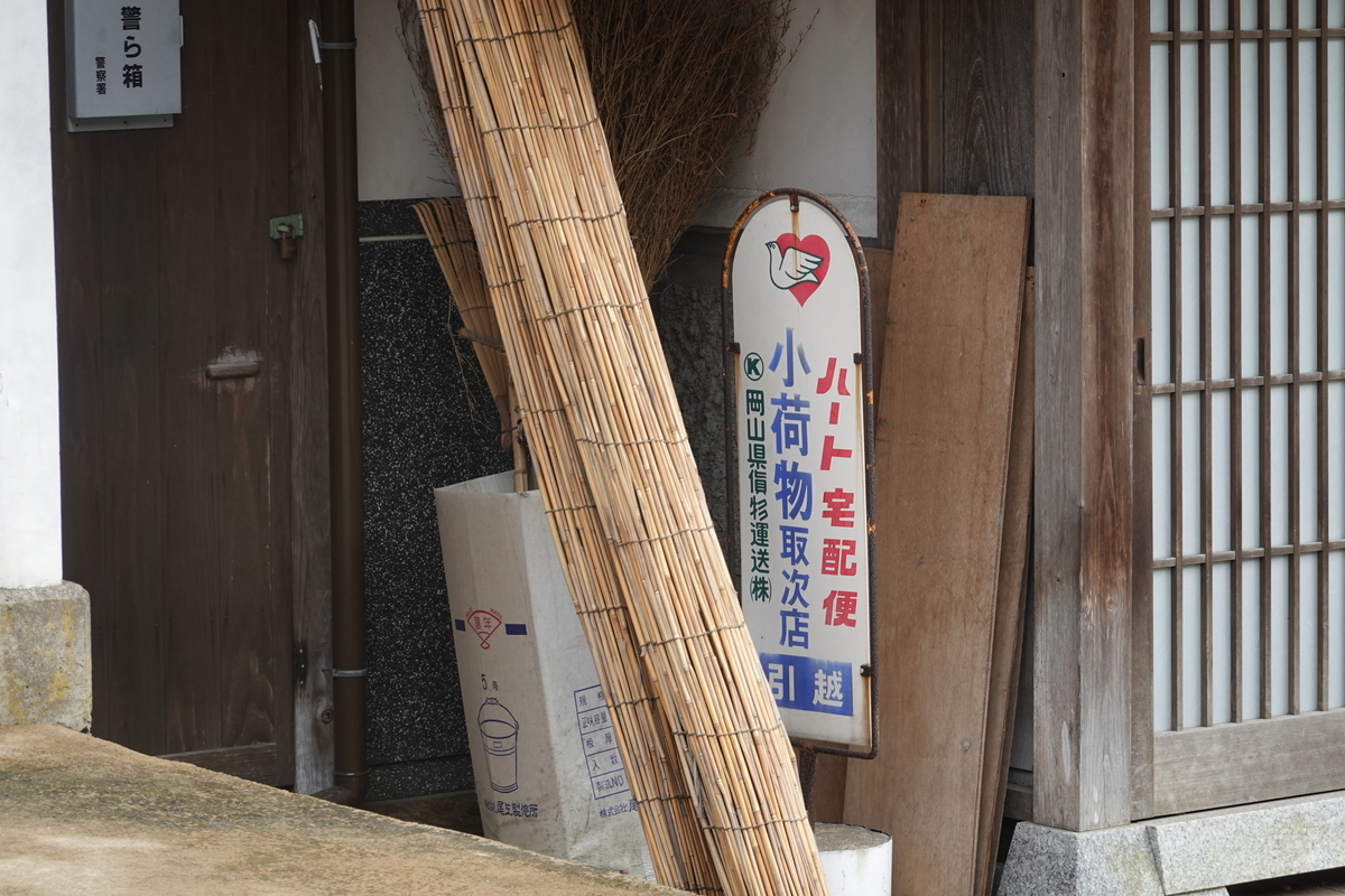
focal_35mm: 135
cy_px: 448
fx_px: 5043
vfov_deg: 10.2
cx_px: 672
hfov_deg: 15.2
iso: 200
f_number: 4.5
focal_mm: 49.7
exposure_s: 1/160
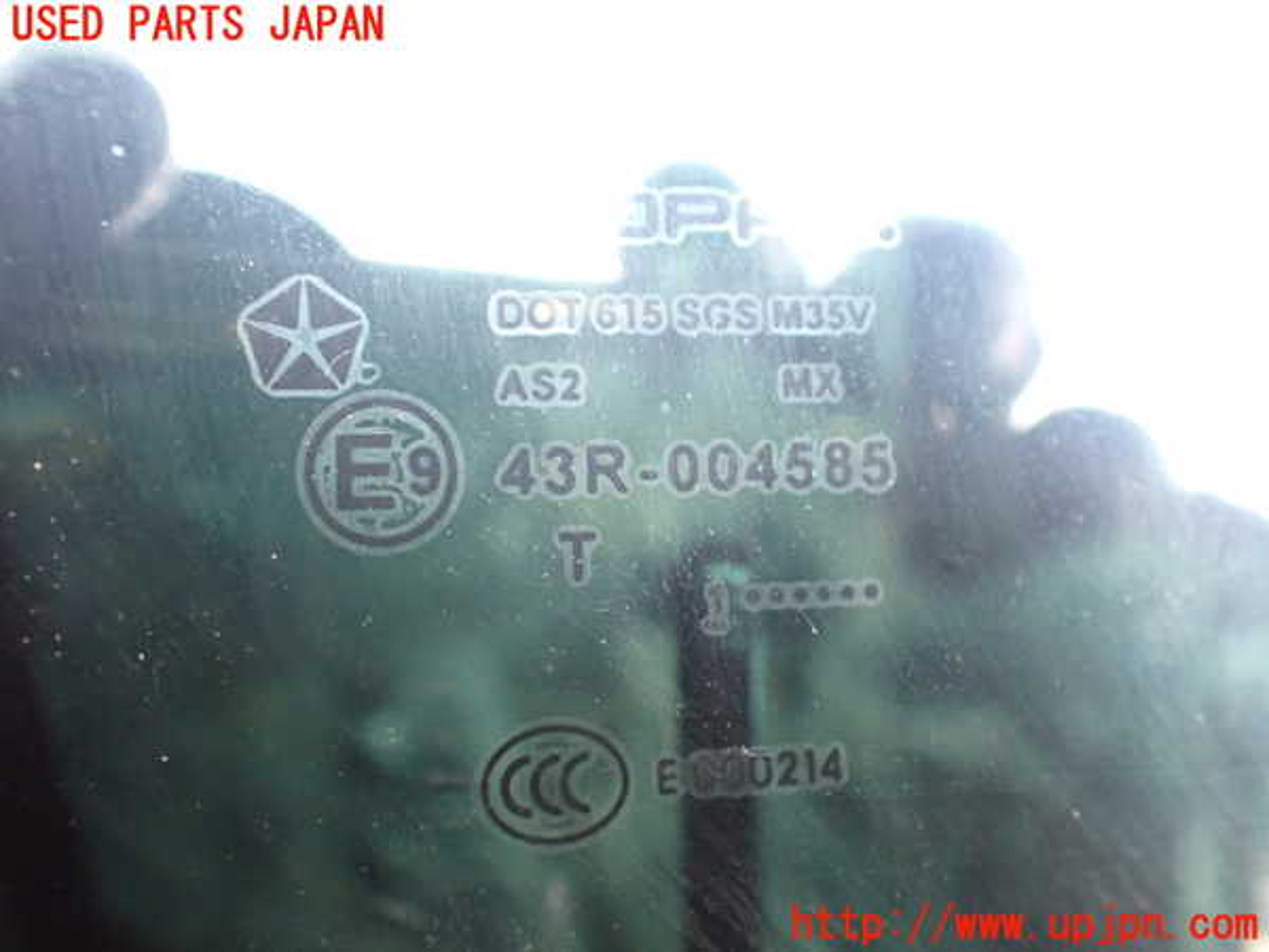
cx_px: 634
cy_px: 476
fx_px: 1100
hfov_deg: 60.0
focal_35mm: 30
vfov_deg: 46.8
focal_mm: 5.4
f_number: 2.3
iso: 800
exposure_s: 1/80
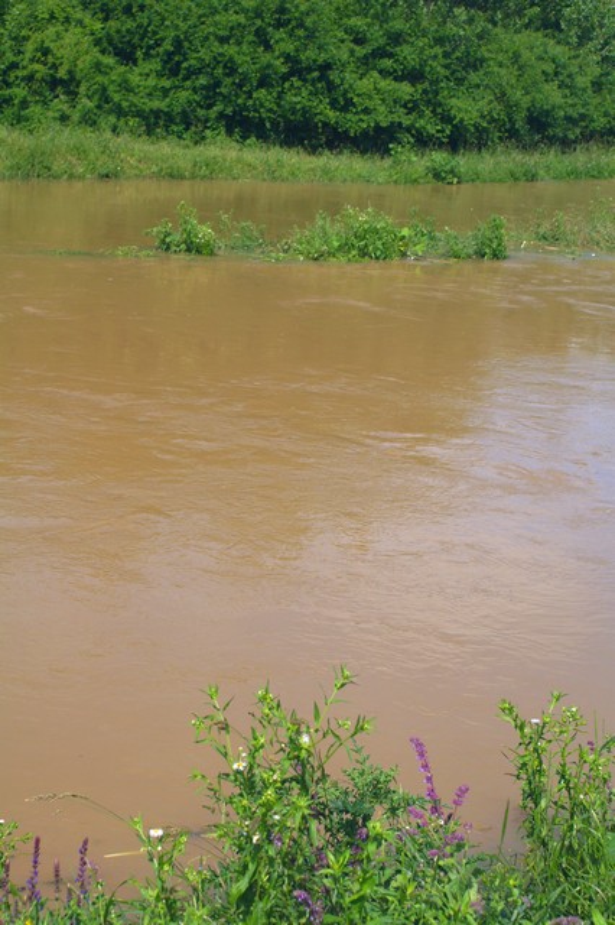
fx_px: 1731
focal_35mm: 68
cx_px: 308
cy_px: 462
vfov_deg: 29.9
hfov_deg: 20.1
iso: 200
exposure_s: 1/500
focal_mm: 45
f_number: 8
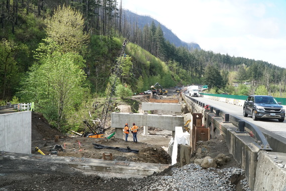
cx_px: 143
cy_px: 96
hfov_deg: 59.5
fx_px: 250
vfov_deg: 41.7
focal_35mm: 32
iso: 800
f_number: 13
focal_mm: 21
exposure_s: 1/250
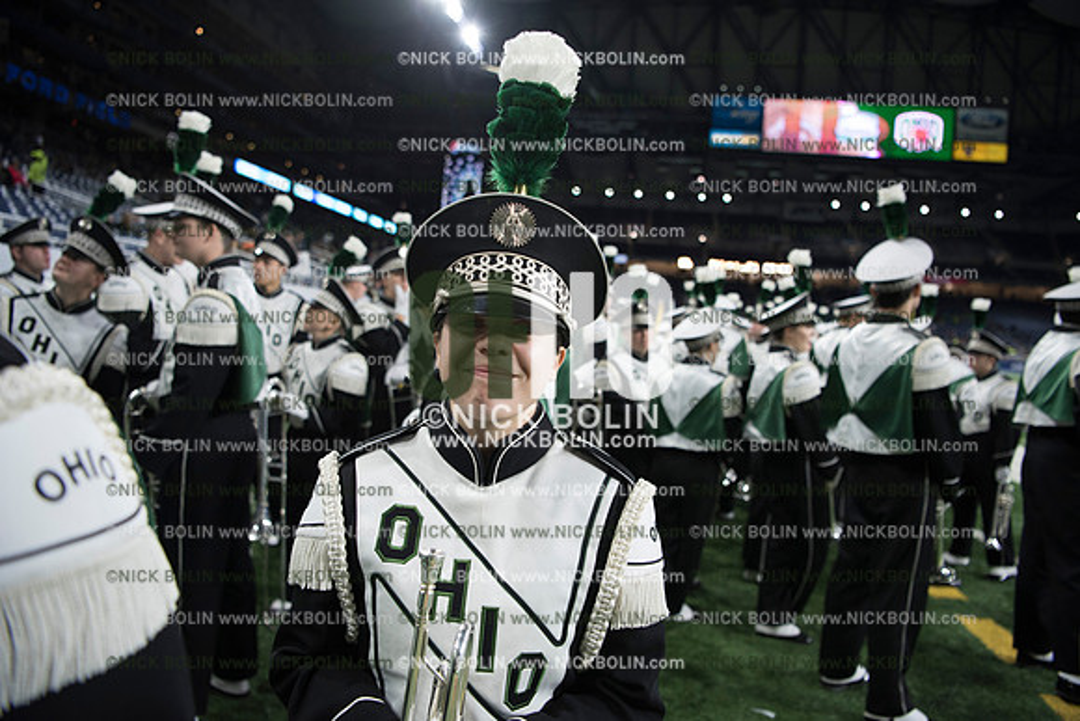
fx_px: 720
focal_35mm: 24
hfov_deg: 73.7
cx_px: 540
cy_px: 360
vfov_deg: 53.2
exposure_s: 1/800
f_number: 2.8
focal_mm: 24
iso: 1250
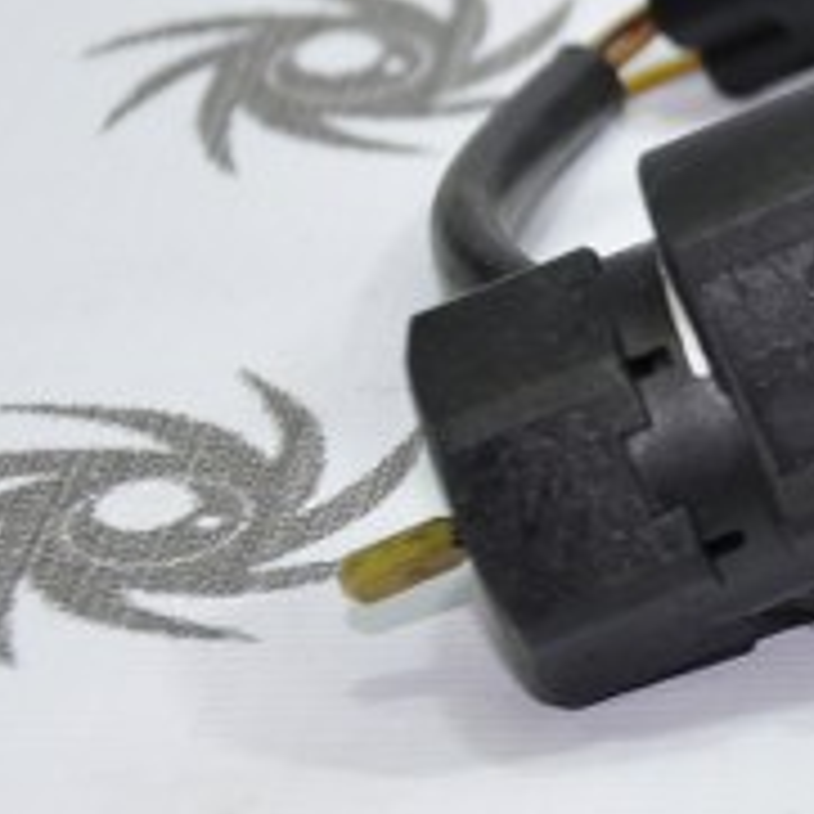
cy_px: 40
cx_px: 1646
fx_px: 6412
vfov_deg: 7.2
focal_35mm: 241
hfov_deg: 7.0
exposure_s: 1/25
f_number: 4.5
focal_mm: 38
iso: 200
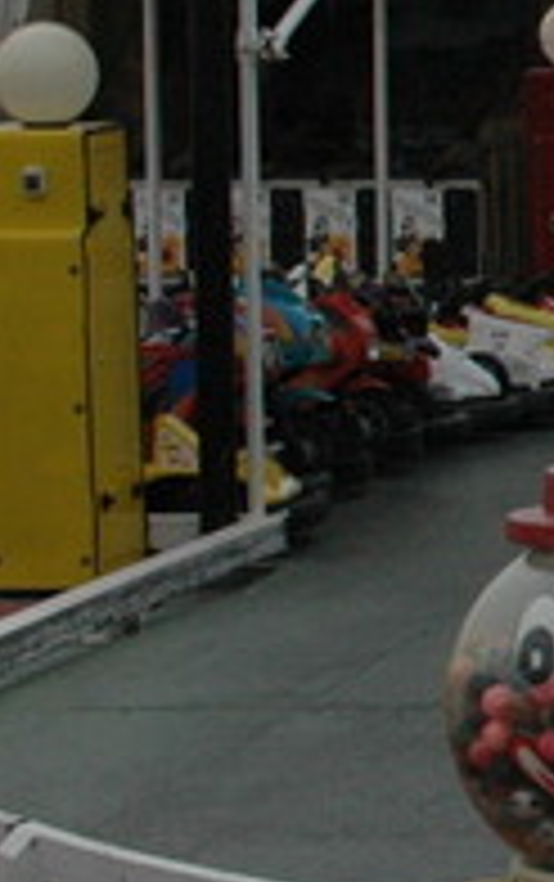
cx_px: 1741
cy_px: 270
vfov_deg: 10.6
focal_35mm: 197
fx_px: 4745
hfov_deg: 6.1
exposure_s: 1/250
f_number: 9.5
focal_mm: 28
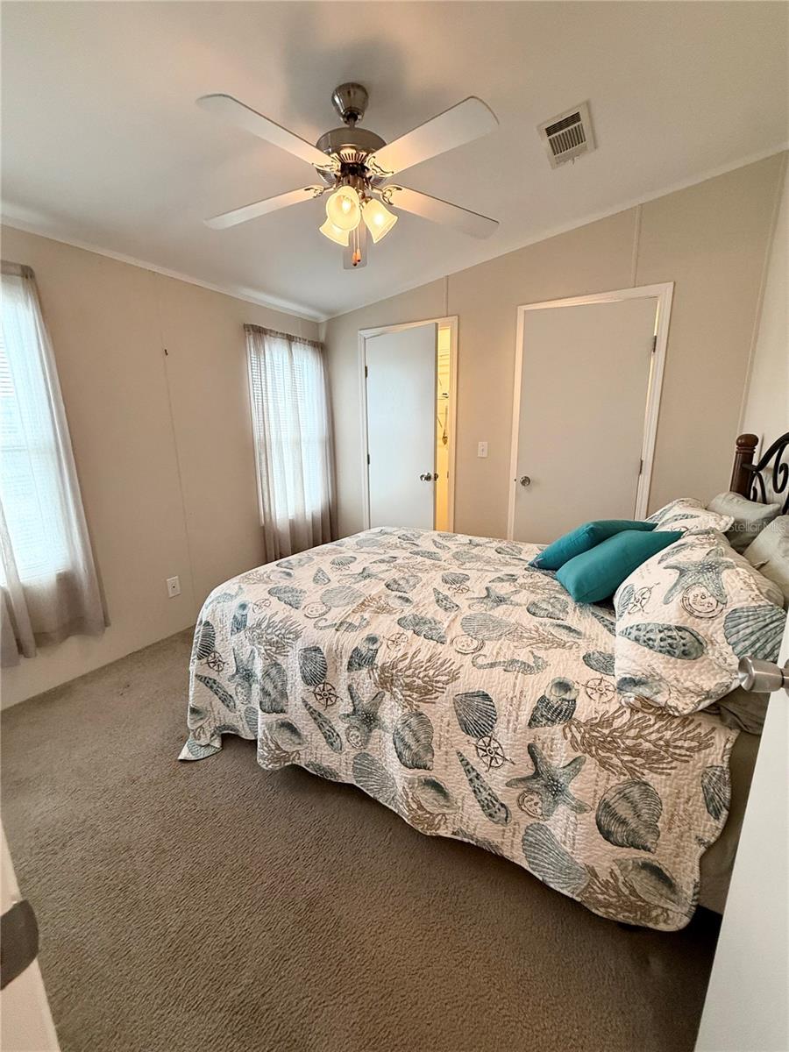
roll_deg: +1.2
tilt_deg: -10.9
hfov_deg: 85.7
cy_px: 526
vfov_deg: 102.1
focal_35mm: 14
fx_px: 425
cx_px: 394
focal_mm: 2.22
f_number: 2.2
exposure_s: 1/120
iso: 250
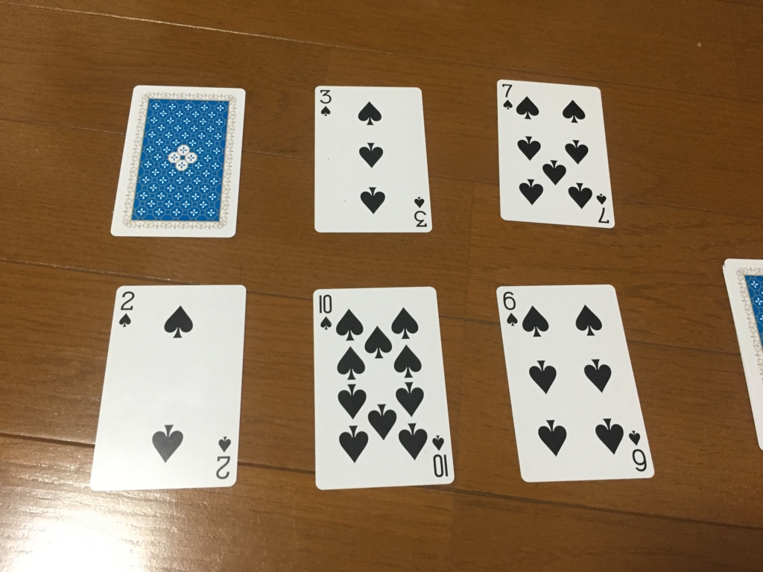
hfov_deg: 61.7
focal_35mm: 29
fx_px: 639
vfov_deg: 48.2
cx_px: 382
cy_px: 286
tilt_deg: -65.8
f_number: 2.2
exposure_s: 1/24
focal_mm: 4.15
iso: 250
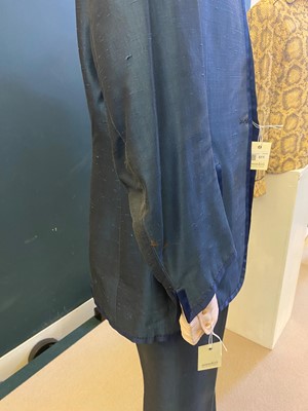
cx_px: 154
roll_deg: +1.2
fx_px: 308
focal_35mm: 26
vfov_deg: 67.3
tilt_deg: -20.9
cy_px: 206
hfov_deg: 53.1
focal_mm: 4.25
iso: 500
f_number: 1.8
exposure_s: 1/33
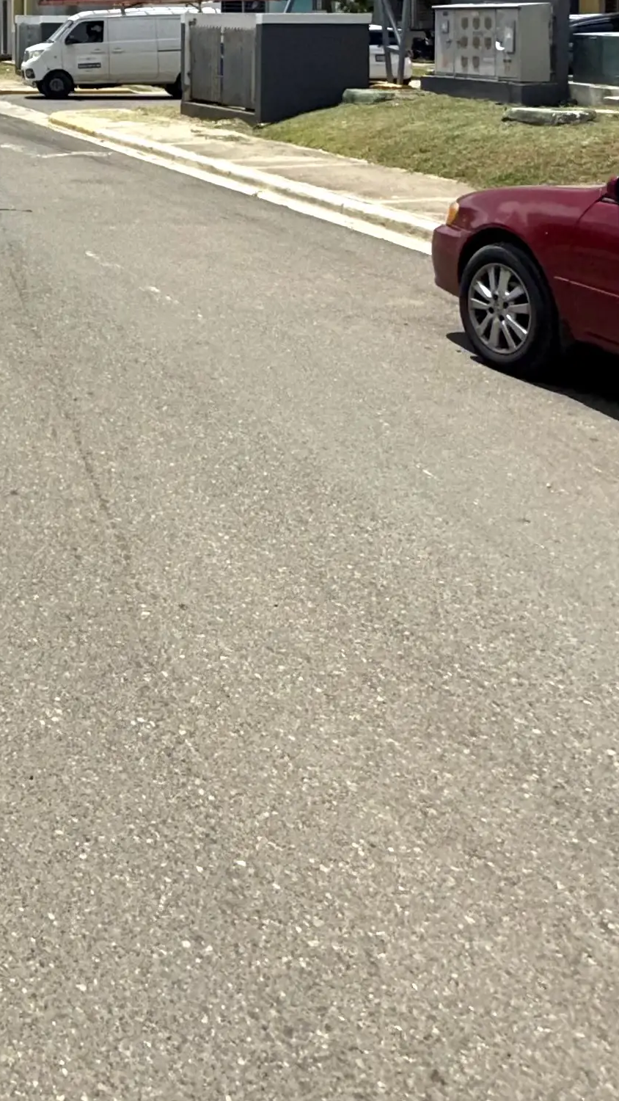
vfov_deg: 43.4
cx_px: -278
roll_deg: -0.5
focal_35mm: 41
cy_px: 38
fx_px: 1196
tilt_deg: -1.3
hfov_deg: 23.8
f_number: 2.2
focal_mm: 2.22
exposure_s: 1/1745
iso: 16
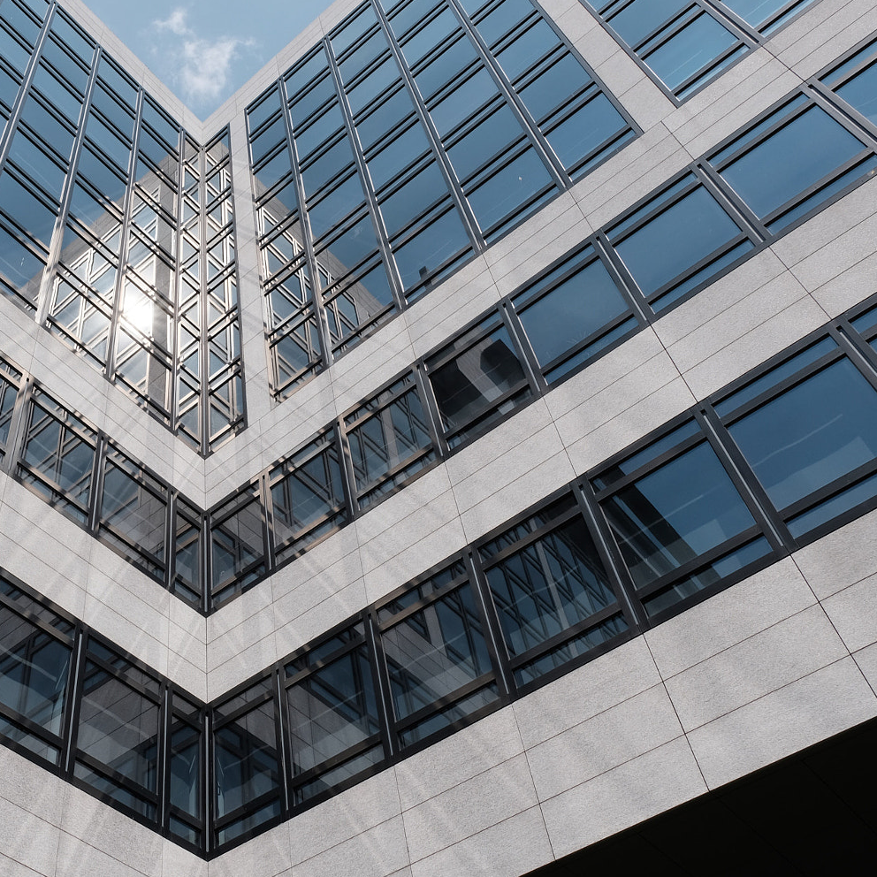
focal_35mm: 37
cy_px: 440
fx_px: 1061
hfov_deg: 43.3
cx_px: 206
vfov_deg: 44.9
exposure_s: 1/400
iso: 400
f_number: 11
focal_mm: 18
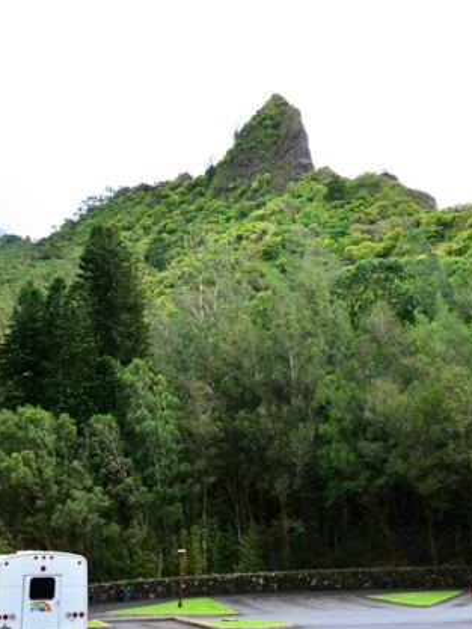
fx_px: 963
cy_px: 313
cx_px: 311
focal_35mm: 53
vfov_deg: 36.2
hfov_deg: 27.4
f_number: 8
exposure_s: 1/125
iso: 400
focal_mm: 24
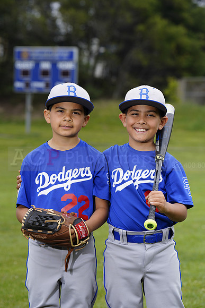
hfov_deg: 9.2
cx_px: 102
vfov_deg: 13.7
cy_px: 154
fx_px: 1280
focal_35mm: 150
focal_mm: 150
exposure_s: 1/250
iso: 100
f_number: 6.3
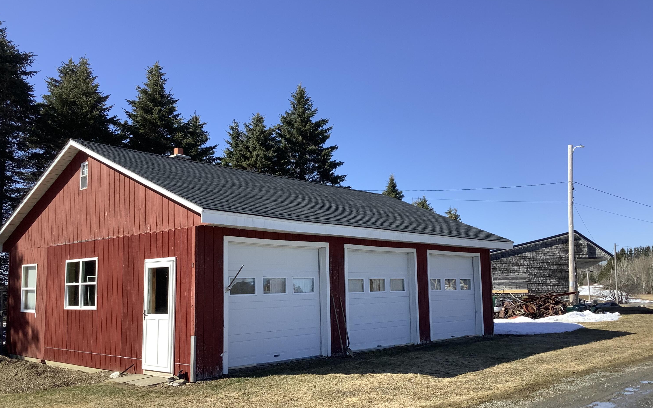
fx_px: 587
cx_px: 326
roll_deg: +0.4
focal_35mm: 33
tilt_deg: +5.3
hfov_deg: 58.1
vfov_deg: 38.3
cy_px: 229
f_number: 2.4
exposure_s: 1/1087
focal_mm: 3.3
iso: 25
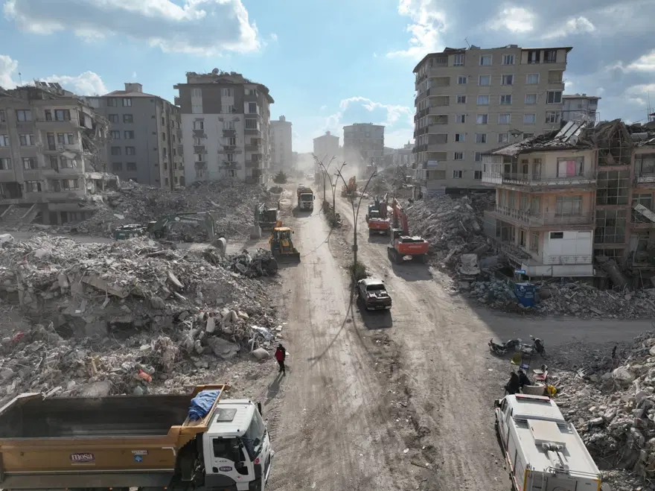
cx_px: 328
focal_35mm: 24
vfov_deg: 56.8
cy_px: 246
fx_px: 454
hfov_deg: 71.6
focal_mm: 12.29
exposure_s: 1/5000
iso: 200
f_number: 2.8
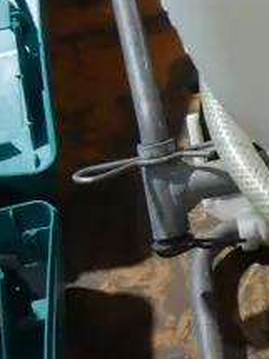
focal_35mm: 143
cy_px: -115
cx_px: 598
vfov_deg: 13.3
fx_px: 1483
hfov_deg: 9.5
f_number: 3.6
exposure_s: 1/60
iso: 640
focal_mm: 15
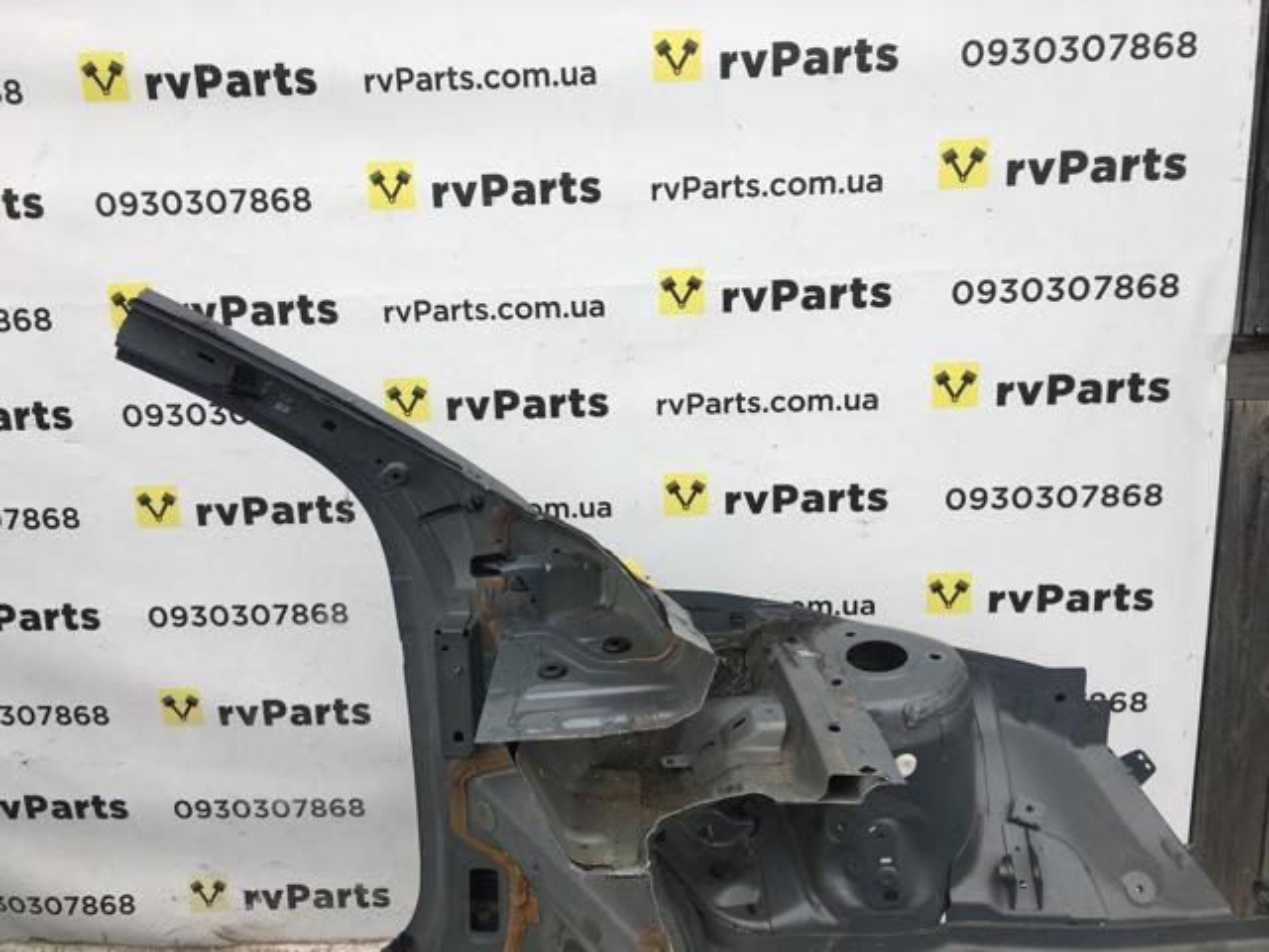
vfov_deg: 48.2
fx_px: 1063
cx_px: 634
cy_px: 476
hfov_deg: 61.7
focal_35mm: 29
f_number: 2.2
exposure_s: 1/100
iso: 25
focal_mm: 4.15
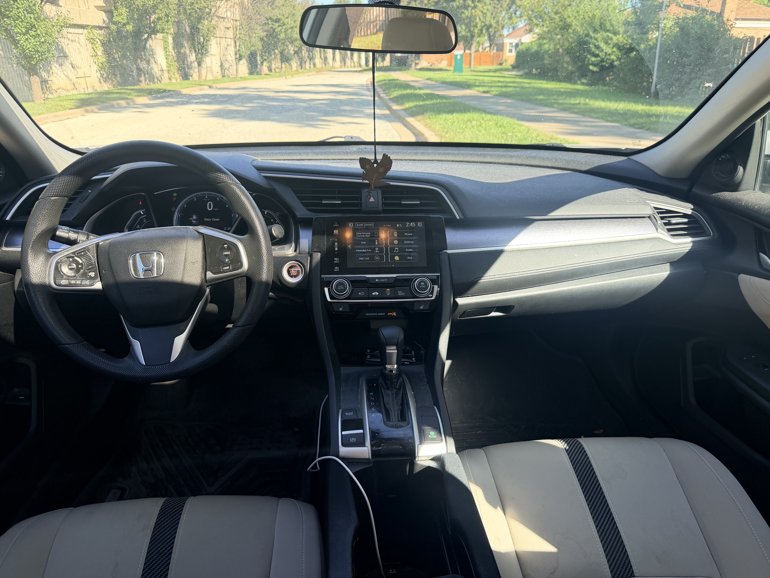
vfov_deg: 56.8
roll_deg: +1.0
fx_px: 534
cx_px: 385
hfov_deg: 71.6
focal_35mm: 24
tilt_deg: -23.7
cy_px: 289
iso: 100
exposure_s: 1/622
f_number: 1.78
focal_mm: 6.76
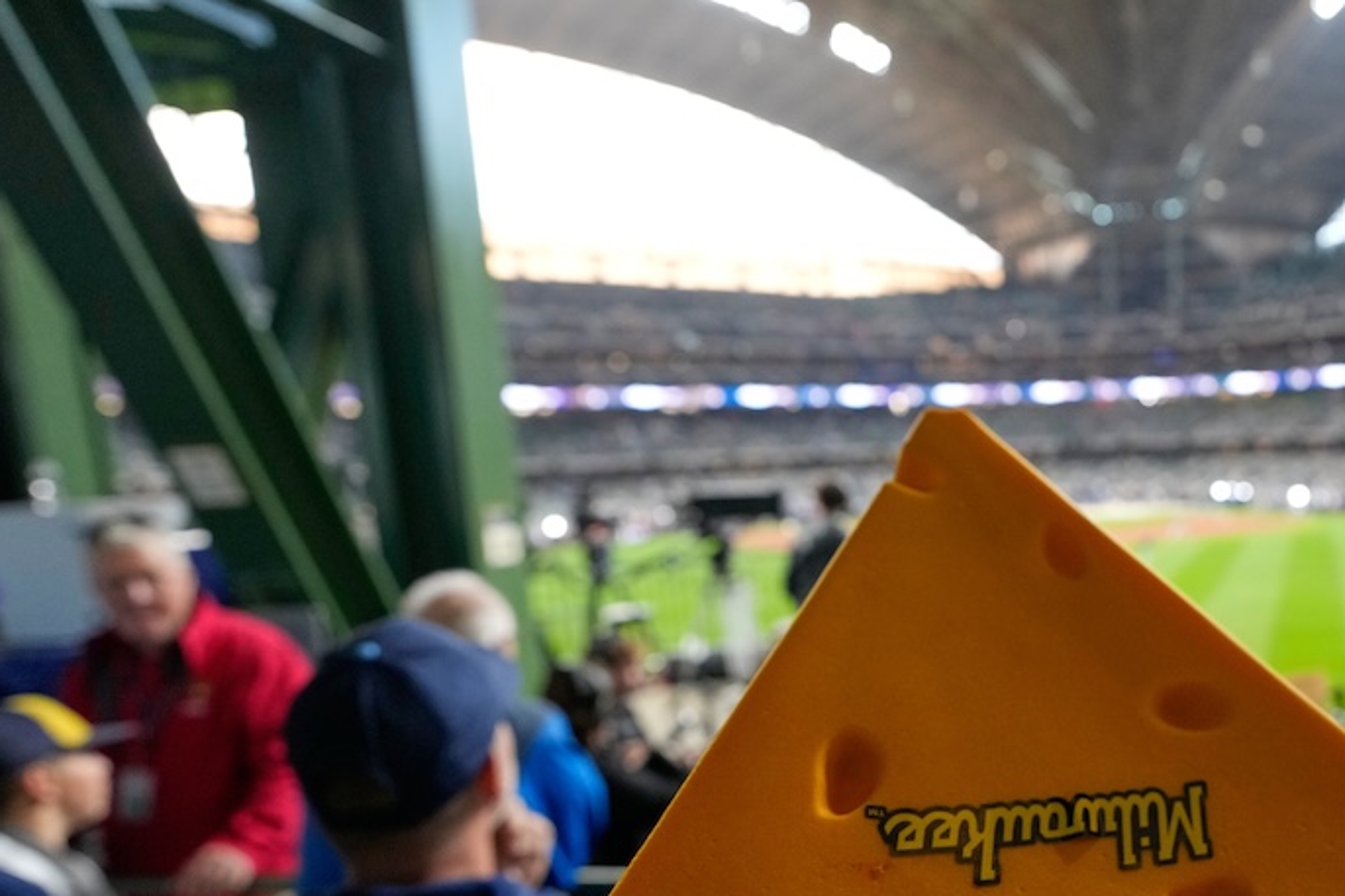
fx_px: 1046
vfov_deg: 44.7
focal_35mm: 28
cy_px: 682
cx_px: 1043
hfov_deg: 61.0
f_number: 2.8
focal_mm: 16
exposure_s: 1/640
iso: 2500
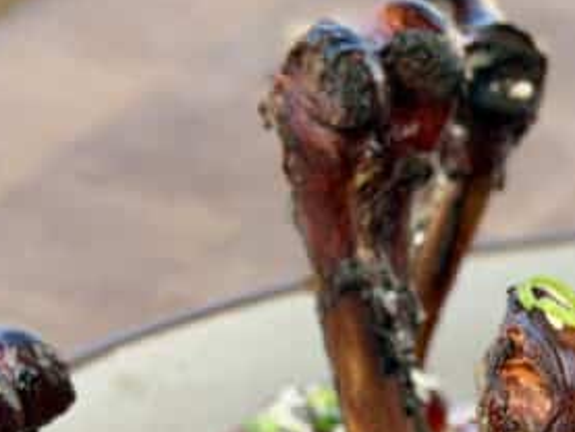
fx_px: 3373
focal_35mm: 203
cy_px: 903
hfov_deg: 9.6
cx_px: 758
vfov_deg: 7.0
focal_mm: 6.76
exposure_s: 1/442
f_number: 1.78
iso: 80
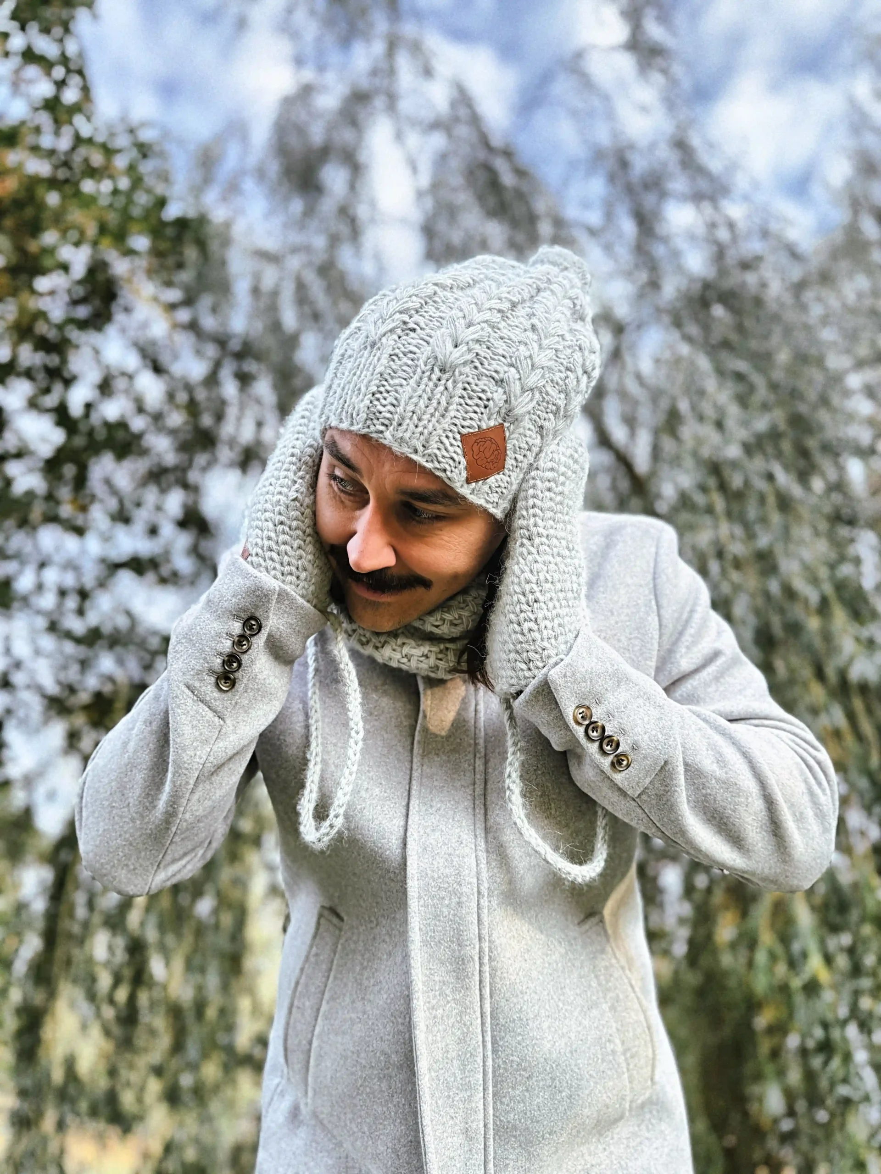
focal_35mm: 24
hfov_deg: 56.8
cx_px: 440
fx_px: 814
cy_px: 587
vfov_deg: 71.6
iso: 100
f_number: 1.8
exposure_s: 1/290
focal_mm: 6.76
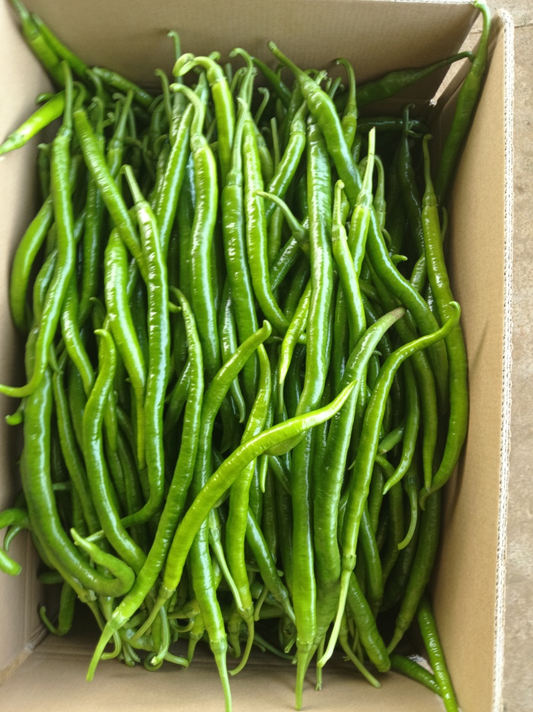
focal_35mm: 27
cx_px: 266
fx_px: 554
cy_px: 356
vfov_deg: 65.3
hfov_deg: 51.3
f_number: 2.2
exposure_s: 1/33.3
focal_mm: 3.66
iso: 104
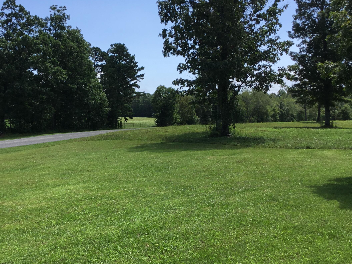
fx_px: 447
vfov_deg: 32.9
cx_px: 141
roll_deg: +0.7
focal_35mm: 44
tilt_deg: -4.5
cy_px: 140
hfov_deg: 42.7
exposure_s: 1/1274
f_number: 2.4
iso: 25
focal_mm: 3.3
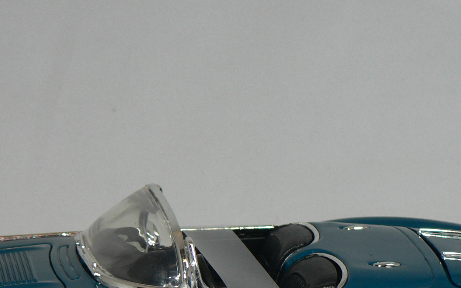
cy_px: 356
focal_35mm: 183
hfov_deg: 11.4
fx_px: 2299
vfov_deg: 7.1
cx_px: 181
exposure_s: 1/60
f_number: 3.2
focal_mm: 13.4
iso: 80
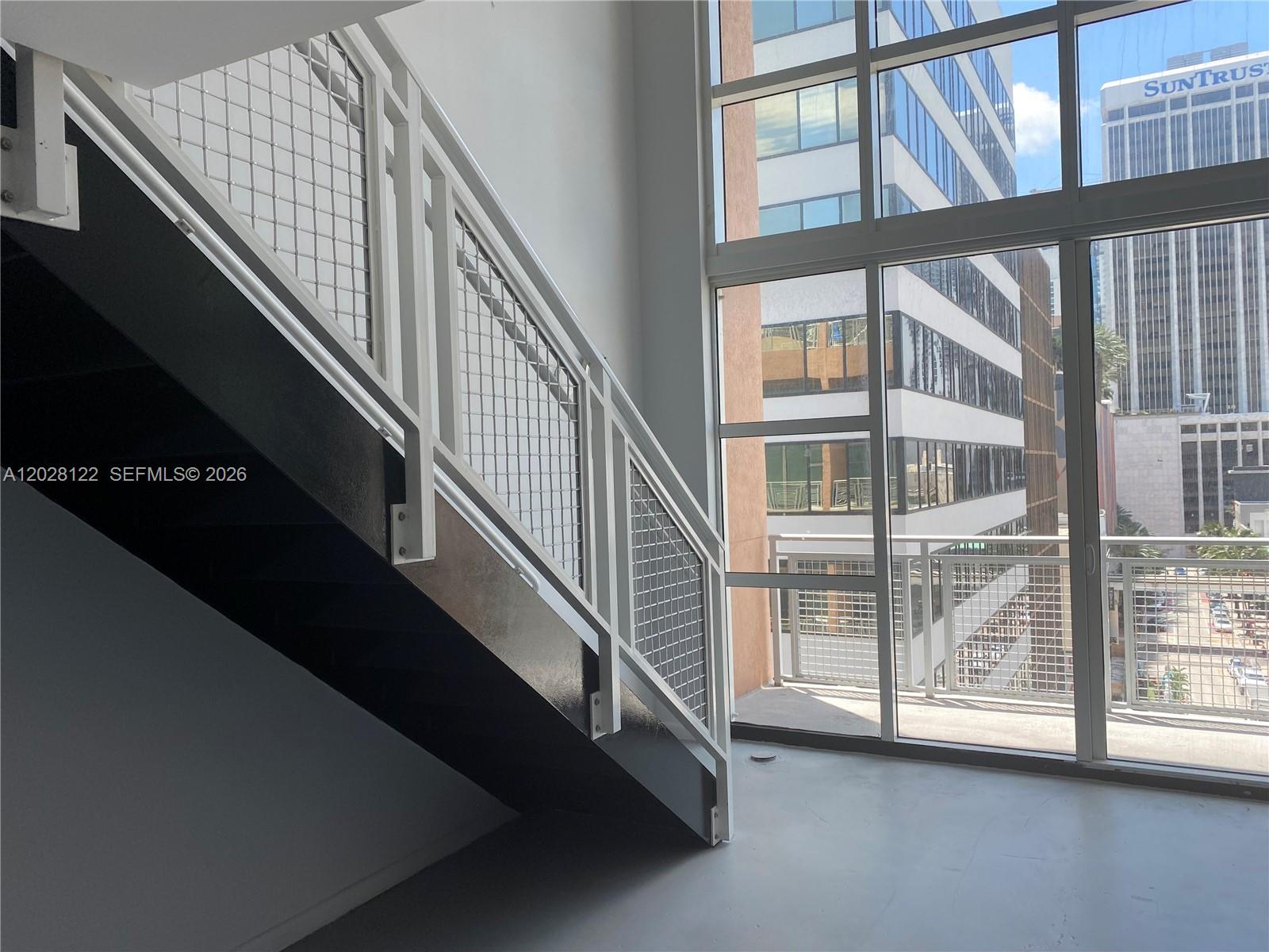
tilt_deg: -1.5
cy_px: 476
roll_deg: +1.5
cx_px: 634
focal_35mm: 26
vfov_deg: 53.1
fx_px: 953
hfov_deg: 67.3
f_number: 1.8
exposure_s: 1/357
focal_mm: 4.25
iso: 32
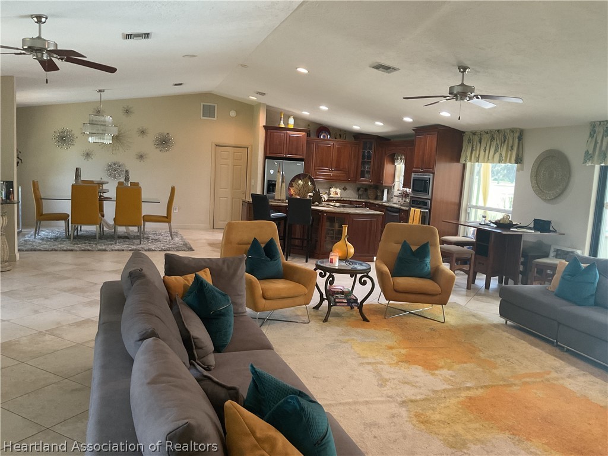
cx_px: 304
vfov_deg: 48.2
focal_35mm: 29
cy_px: 228
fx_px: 509
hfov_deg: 61.7
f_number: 1.8
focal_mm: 3
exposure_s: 1/40
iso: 200
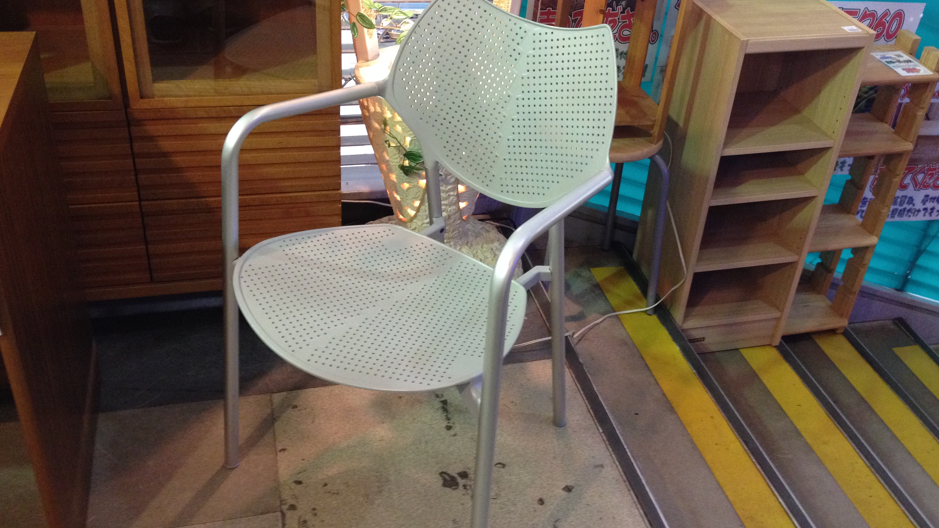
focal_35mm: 39
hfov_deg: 51.6
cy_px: 254
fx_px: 971
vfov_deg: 30.4
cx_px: 476
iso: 250
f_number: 2.4
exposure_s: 1/20
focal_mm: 4.28
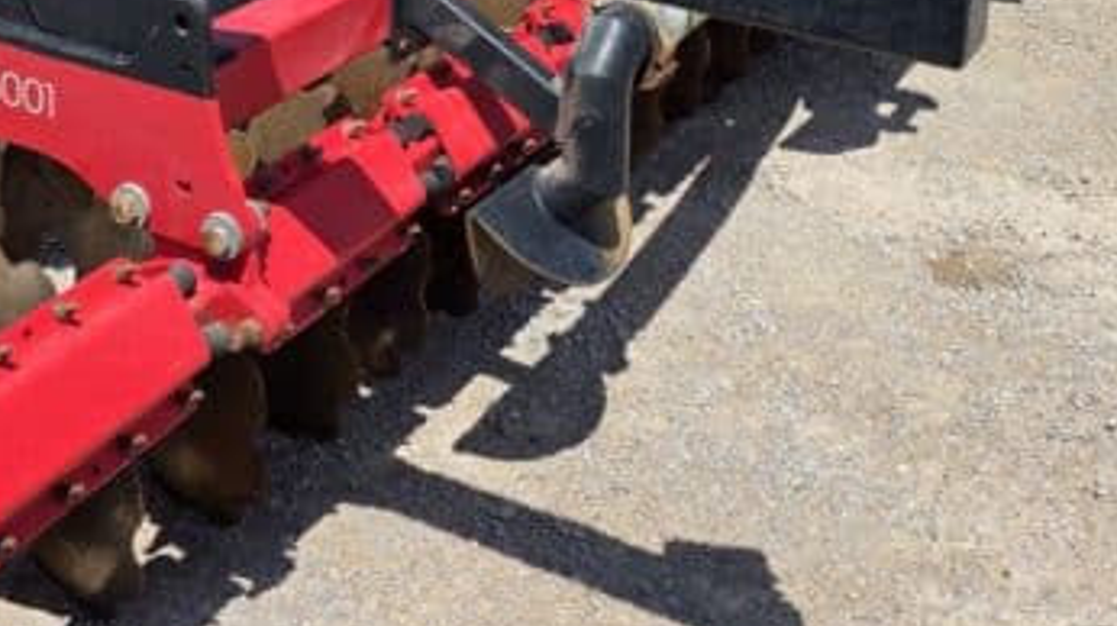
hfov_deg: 35.7
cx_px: 374
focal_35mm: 58
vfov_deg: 19.2
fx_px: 1717
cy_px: -168
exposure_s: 1/6355
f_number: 1.7
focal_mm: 6.3
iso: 80
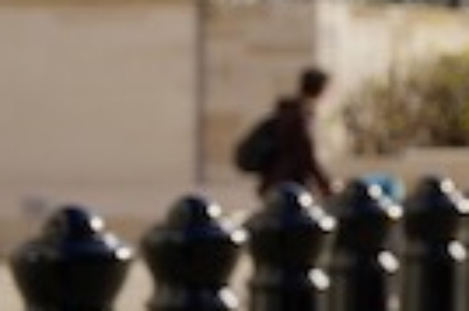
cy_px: -19
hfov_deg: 5.8
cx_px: 1526
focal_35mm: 323
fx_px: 4200
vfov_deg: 4.2
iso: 100
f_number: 2.8
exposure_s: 1/1000
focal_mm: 42.1
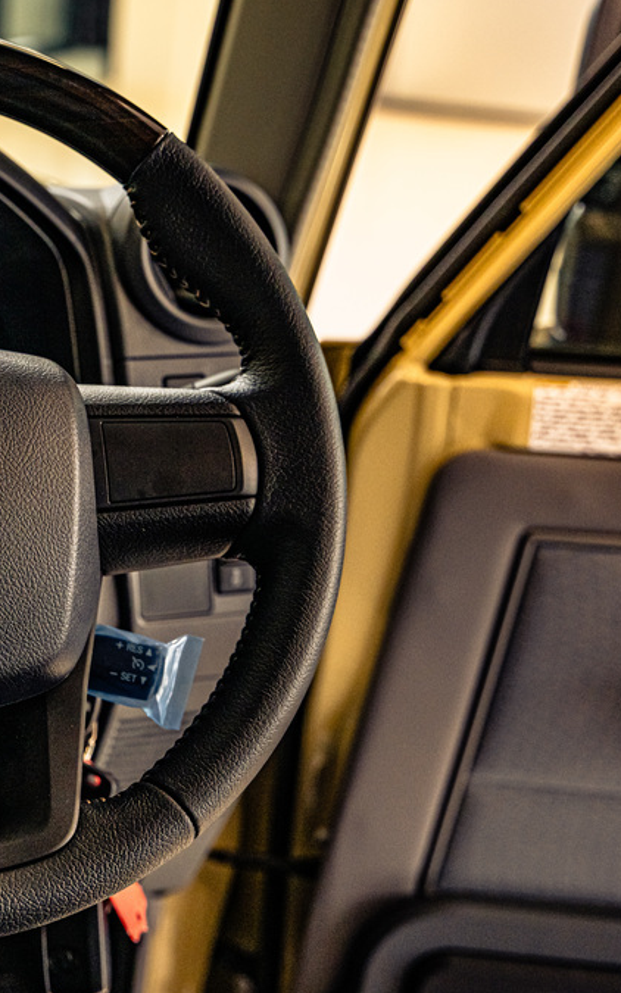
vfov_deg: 29.0
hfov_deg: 17.6
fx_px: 1922
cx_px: -92
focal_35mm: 71
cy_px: 496
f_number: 4
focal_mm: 46
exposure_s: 1/200
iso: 1250
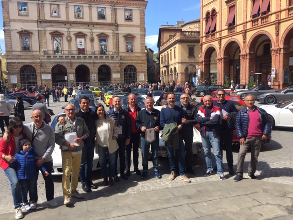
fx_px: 245
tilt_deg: -6.5
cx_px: 146
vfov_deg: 48.2
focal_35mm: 29
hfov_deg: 61.7
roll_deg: +1.3
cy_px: 110
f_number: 2.2
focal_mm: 4.15
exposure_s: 1/860
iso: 32
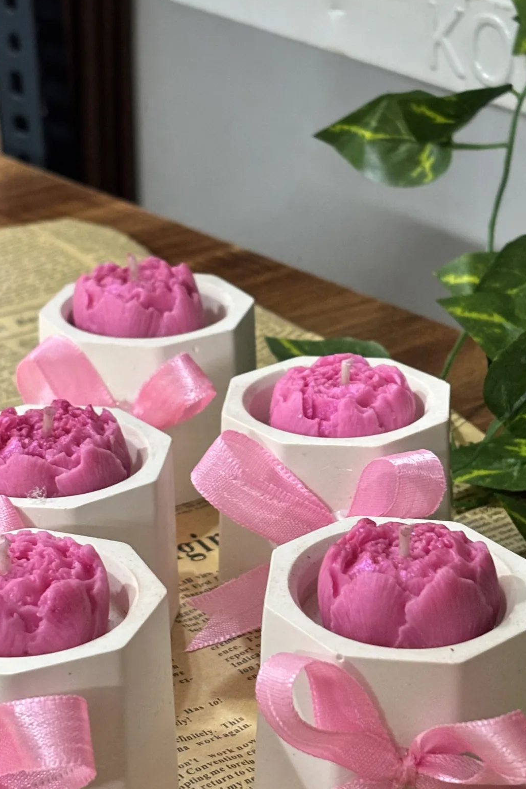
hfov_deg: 15.4
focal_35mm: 89
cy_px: 367
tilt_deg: -23.2
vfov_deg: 22.9
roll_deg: -0.7
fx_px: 1951
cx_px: 278
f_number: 1.6
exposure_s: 1/33
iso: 200
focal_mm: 5.96
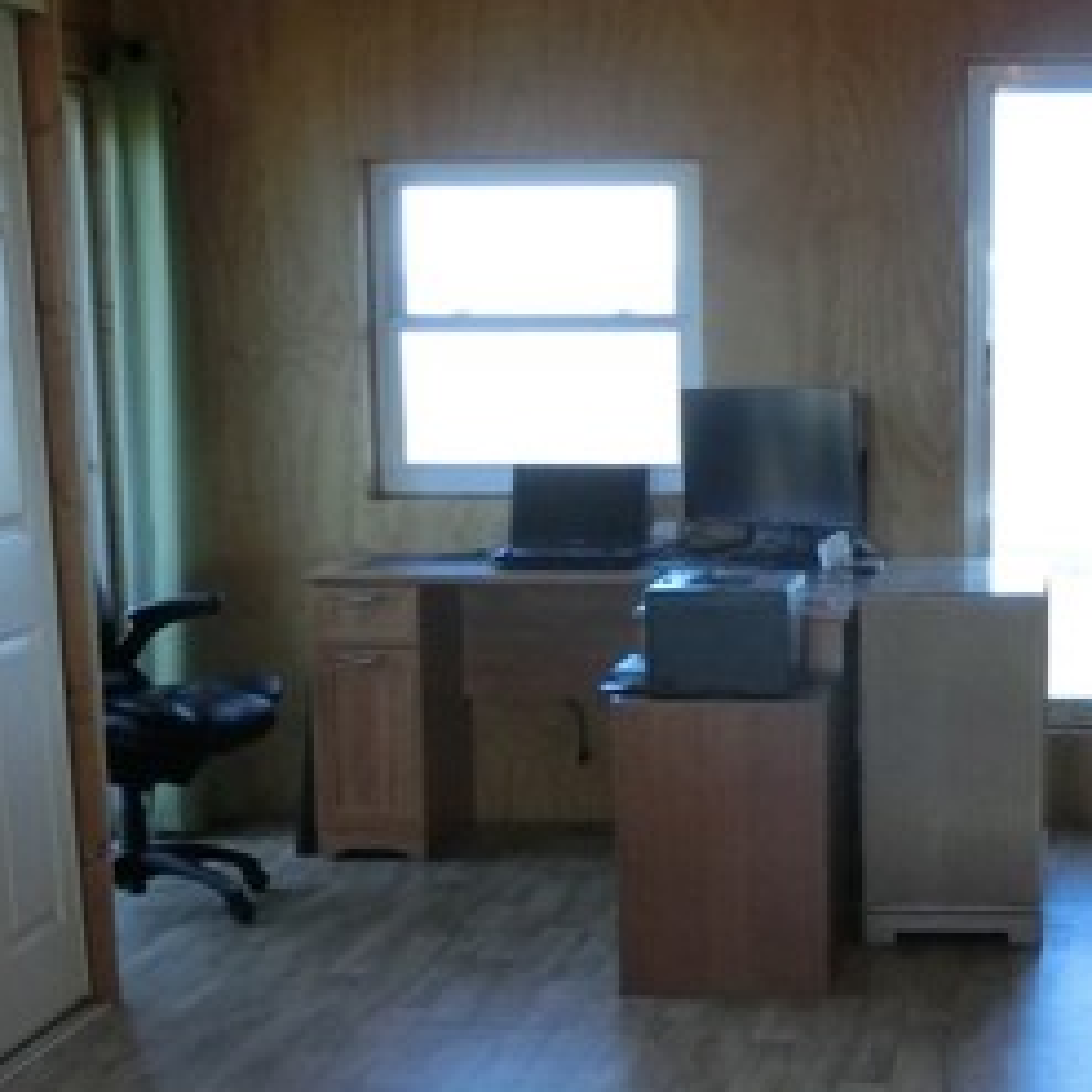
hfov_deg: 21.9
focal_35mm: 78
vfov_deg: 21.9
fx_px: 2784
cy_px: 902
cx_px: 867
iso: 400
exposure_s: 1/125
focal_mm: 6
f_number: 3.9
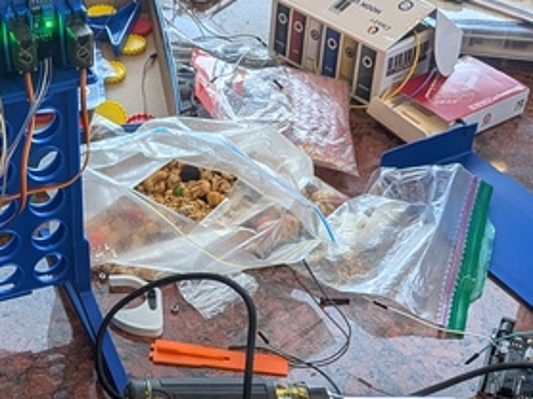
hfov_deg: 27.4
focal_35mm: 66
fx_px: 1015
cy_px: 187
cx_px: -21
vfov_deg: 22.2
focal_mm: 4.53
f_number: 1.7
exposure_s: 1/120
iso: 29
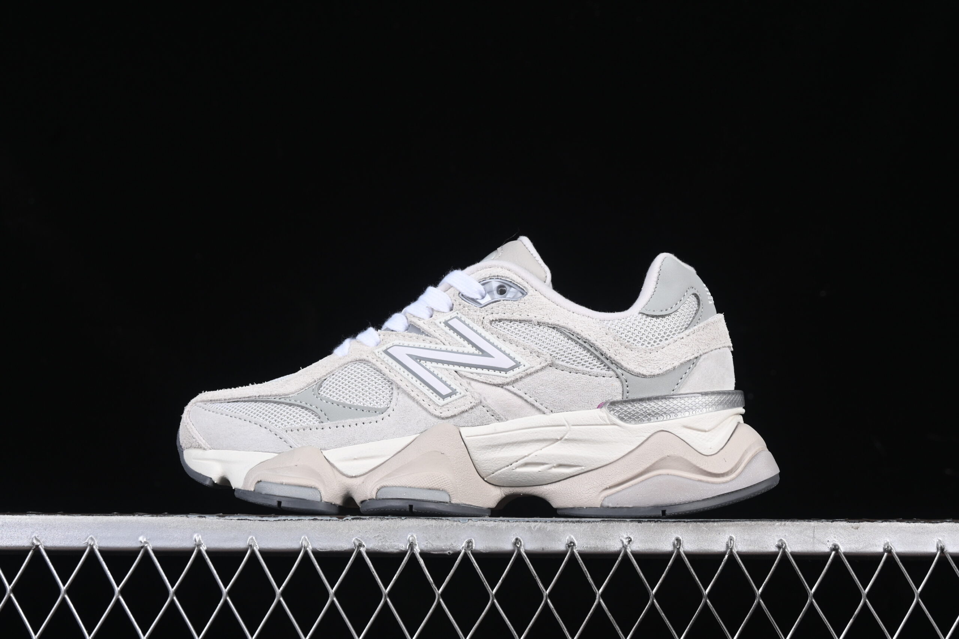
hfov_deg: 27.0
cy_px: 320
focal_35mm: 75
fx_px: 1998
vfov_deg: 18.2
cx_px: 480
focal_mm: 50
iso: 160
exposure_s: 1/80
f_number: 8
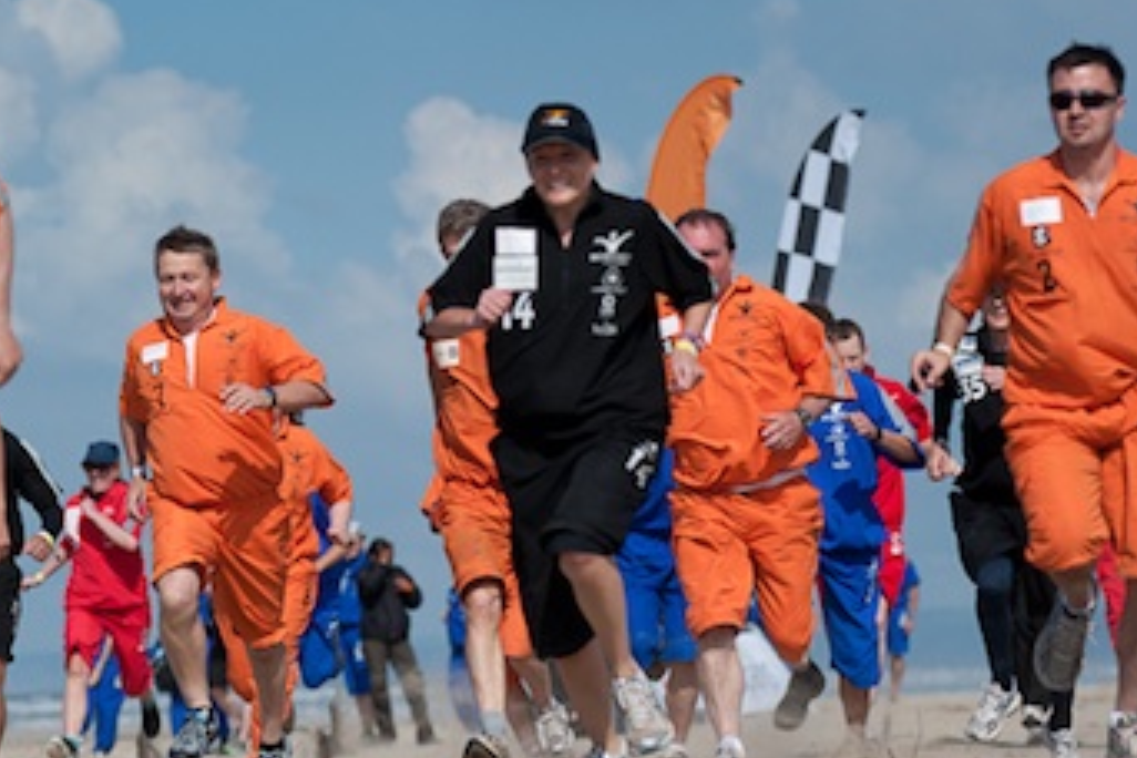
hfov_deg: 14.7
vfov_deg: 9.9
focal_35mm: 139
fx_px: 4390
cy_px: 381
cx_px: 454
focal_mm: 112
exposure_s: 1/5000
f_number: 4
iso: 200
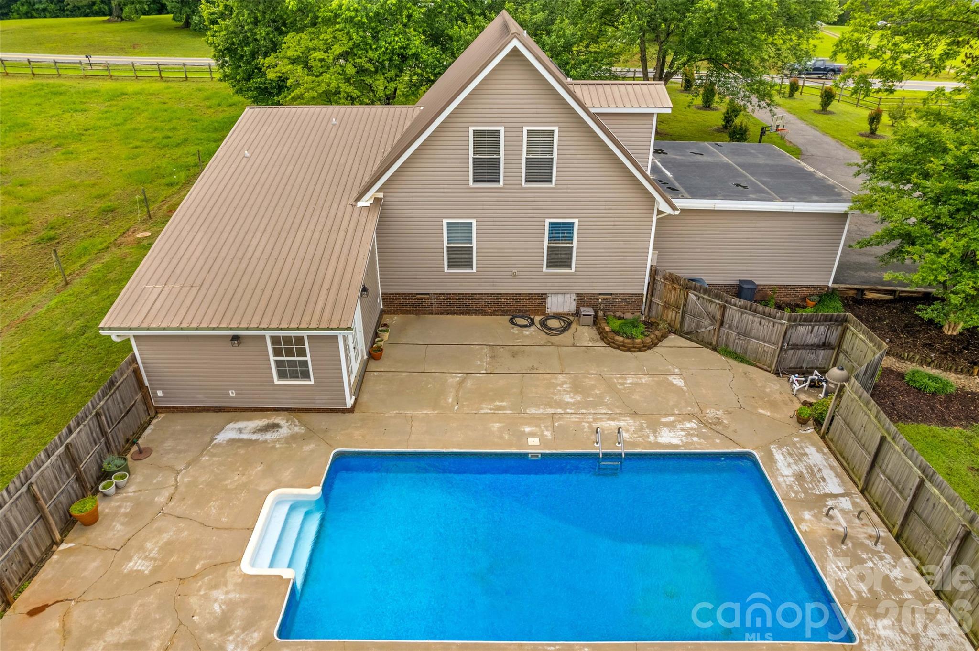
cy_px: 326
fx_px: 598
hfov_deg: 78.6
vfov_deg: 57.2
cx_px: 490
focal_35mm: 22
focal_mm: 8.38
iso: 100
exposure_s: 1/500
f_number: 2.8
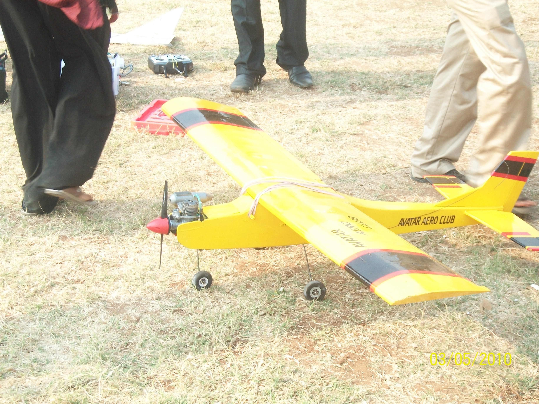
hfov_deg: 25.3
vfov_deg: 19.1
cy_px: 202
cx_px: 270
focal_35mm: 77
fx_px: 1199
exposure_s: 1/100
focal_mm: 13.7
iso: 80
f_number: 4.6
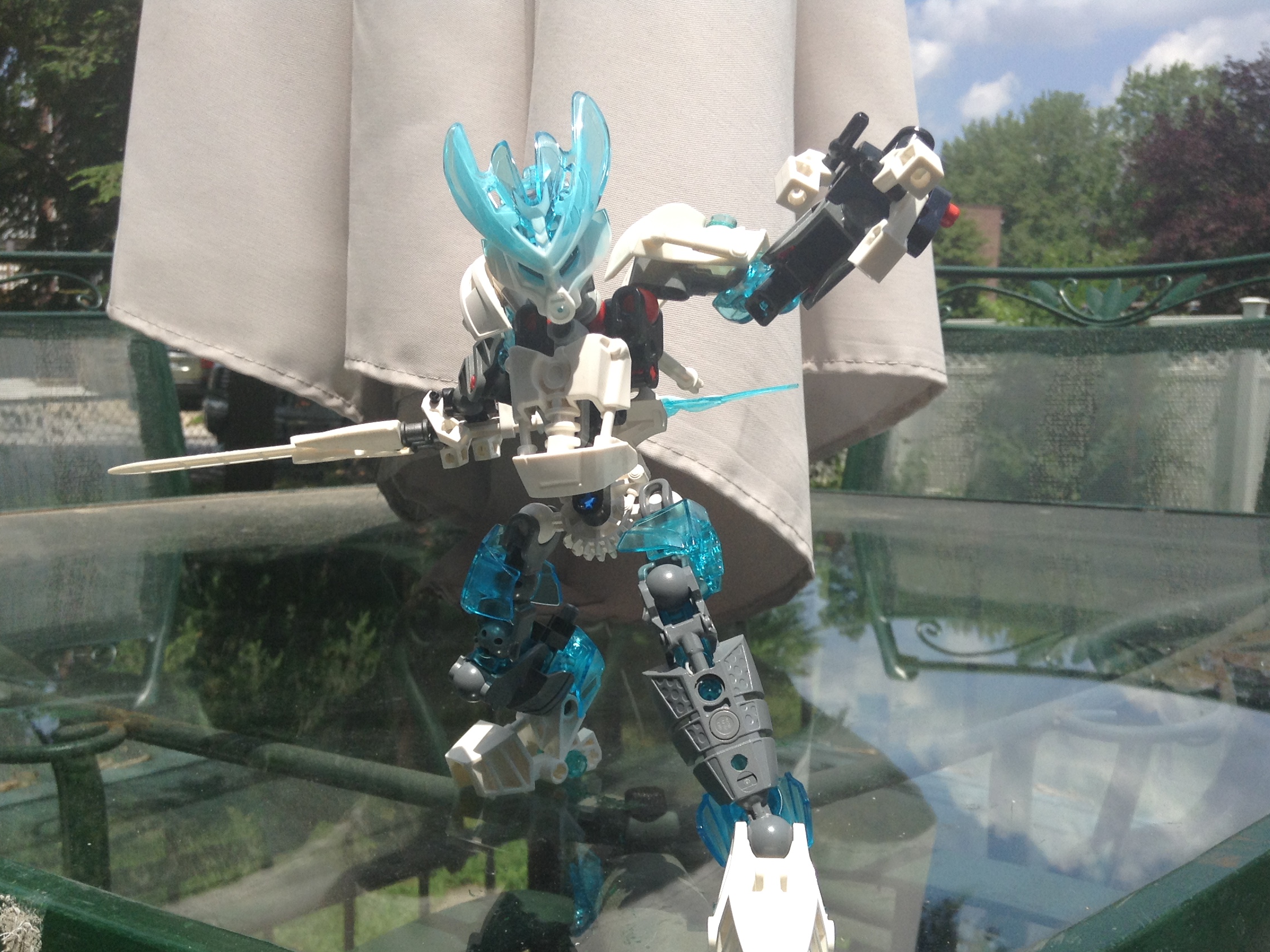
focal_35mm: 38
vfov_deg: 37.7
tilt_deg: -9.4
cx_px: 600
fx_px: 1394
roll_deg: -4.3
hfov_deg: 49.0
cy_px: 537
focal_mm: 3.3
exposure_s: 1/1208
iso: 25
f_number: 2.4
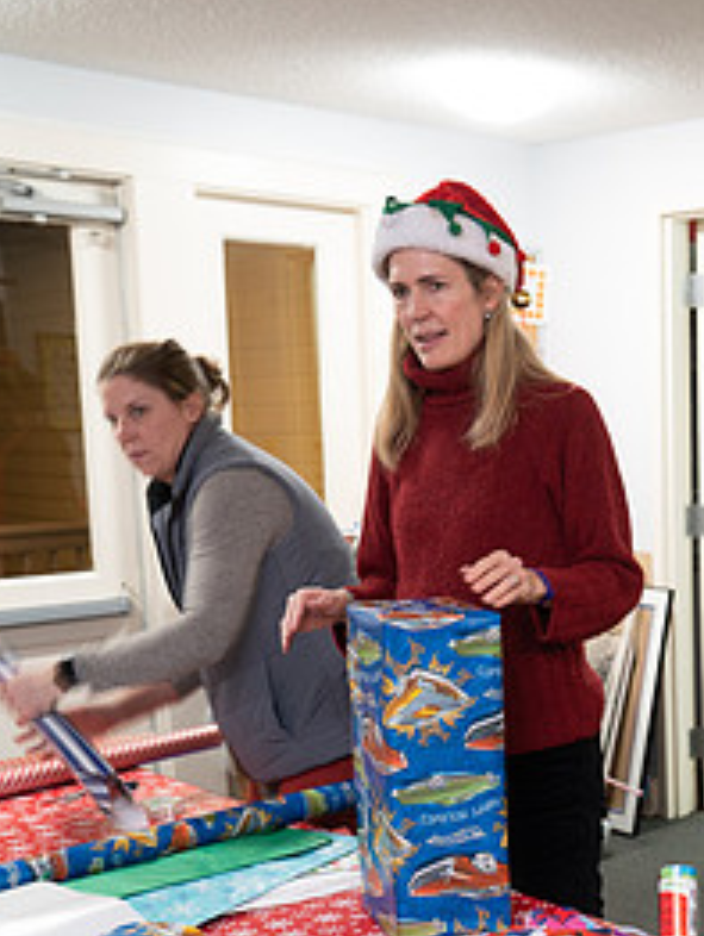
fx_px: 1381
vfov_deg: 37.0
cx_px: 893
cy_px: 638
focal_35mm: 51
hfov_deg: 25.1
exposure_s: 1/30
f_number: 3.5
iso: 640
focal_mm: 24
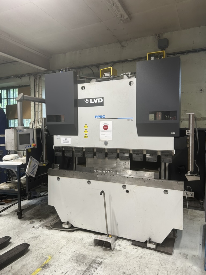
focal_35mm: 26
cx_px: 103
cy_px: 138
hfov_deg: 53.1
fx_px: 206
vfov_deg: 67.3
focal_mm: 5.7
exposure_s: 1/50
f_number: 1.5
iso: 64
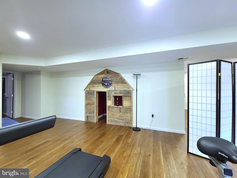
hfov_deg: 106.2
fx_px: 89
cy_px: 89
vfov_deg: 89.9
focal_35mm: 13
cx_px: 118
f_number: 2.2
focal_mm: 2.2
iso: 320
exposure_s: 1/30
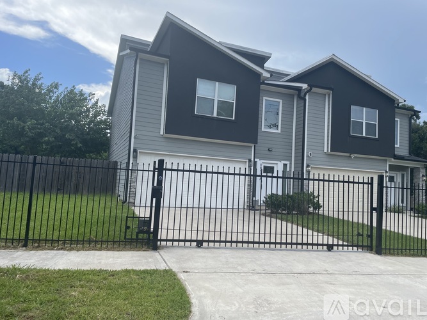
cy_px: 160
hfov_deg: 67.3
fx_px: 321
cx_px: 214
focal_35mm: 26
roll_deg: -4.7
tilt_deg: +4.6
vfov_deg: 53.0
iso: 32
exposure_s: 1/2451
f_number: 1.6
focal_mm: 4.2
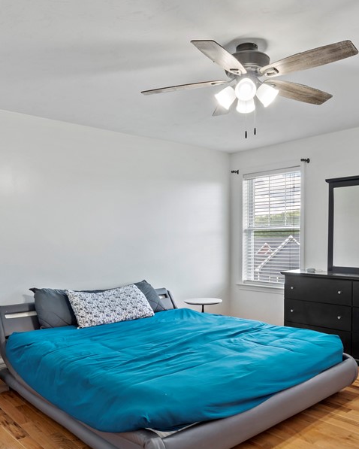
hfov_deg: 50.0
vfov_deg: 60.3
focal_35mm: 29
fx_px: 385
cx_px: 173
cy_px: 247
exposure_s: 1/2
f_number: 22
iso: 100
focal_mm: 17
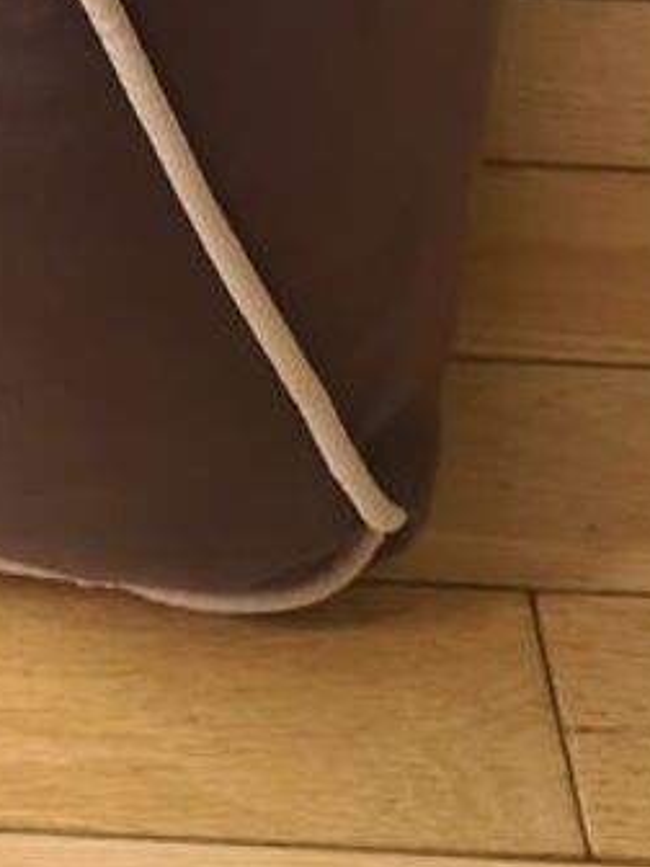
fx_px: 2579
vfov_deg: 16.0
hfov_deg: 13.7
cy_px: -729
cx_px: -255
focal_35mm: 103
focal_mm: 5.4
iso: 64
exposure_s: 1/120
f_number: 1.8
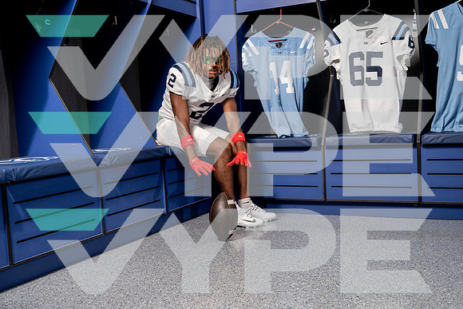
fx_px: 515
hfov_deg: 48.4
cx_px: 232
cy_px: 154
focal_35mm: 40
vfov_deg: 33.4
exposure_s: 1/250
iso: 500
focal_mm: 40
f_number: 5.6
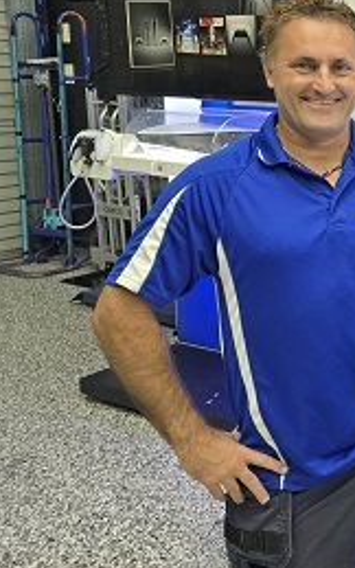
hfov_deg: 22.3
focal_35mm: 47
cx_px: 541
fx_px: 727
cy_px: 188
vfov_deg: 42.1
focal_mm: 6.3
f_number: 1.7
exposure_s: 1/120
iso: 125
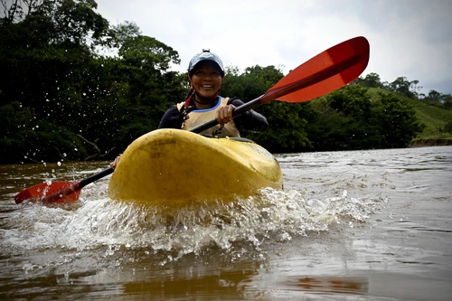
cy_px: 150
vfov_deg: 36.8
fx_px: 452
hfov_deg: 53.1
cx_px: 226
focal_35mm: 36
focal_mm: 24
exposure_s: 1/1600
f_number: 5.6
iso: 400
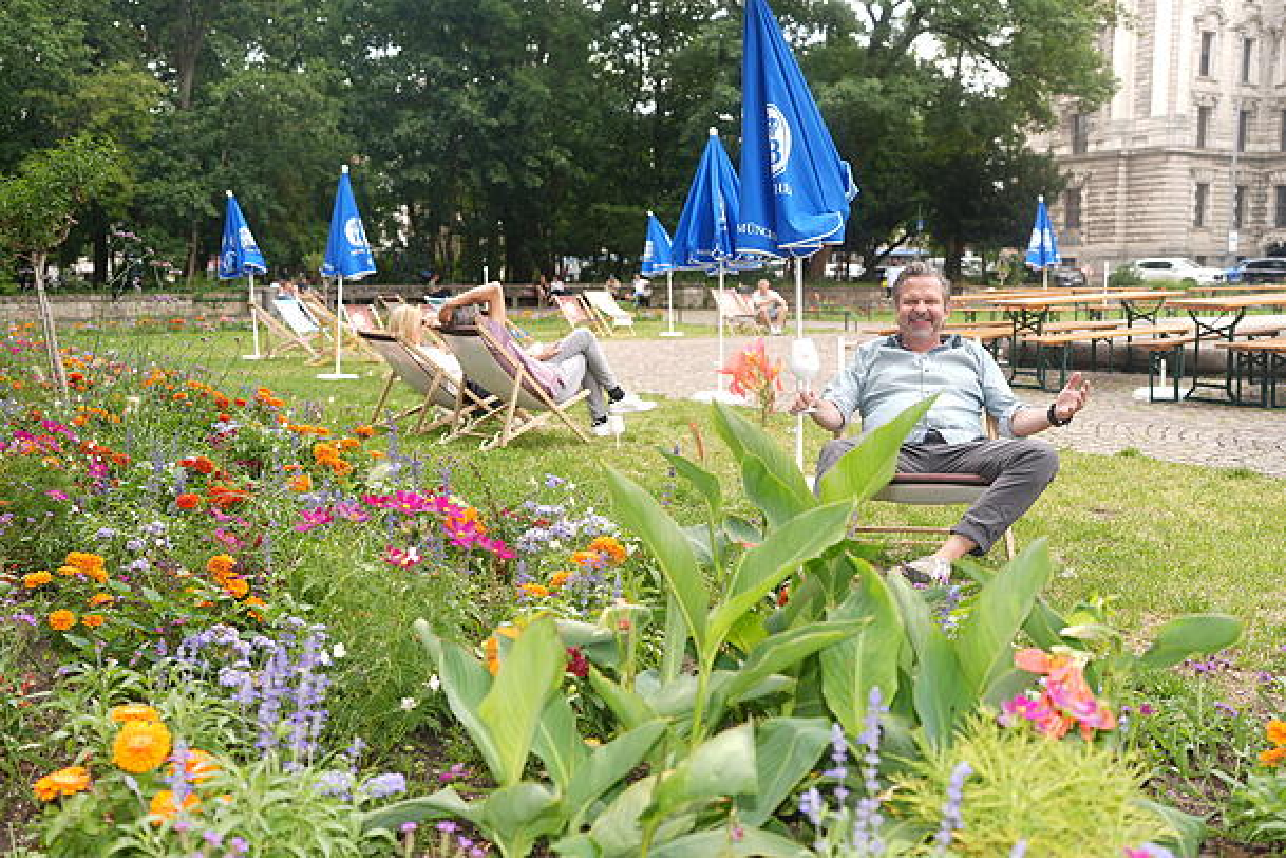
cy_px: 429
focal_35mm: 35
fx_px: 1250
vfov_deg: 37.9
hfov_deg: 54.4
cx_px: 643
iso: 50
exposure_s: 1/160
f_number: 3.2
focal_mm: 35
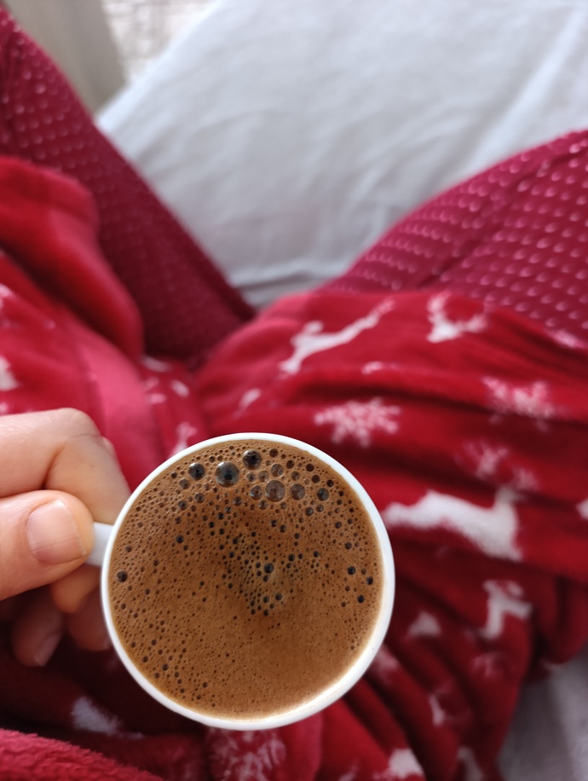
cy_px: 390
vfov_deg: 73.8
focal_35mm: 23
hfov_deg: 59.0
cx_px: 294
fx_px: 519
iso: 1600
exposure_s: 1/25
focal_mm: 6.14
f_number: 1.6
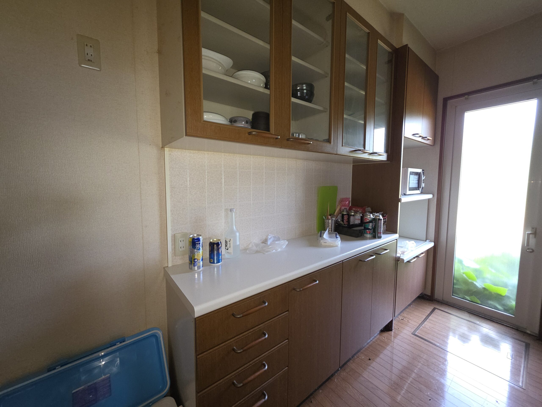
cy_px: 204
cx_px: 271
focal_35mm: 13
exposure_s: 1/50
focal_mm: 2.2
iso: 125
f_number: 1.9
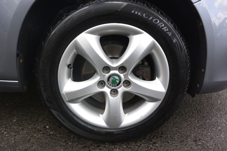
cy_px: 76
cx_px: 114
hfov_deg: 67.4
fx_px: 170
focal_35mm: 27
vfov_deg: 47.9
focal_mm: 10
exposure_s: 1/400
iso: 160
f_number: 4.5
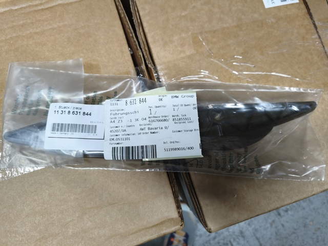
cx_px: 164
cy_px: 123
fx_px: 218
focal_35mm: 23
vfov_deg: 58.9
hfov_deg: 73.9
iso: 200
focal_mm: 5.35
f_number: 1.7
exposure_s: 1/100
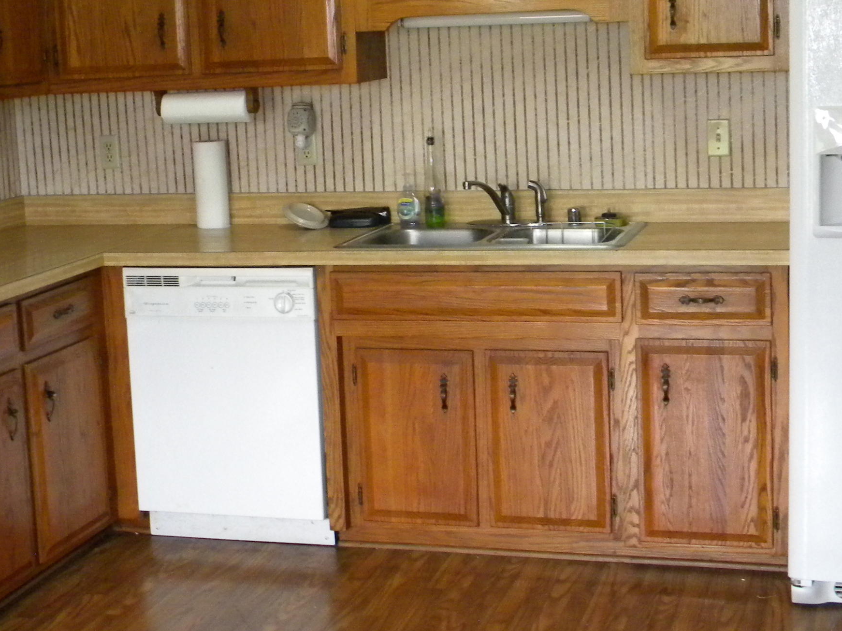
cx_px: 367
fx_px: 1508
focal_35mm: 62
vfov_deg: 23.6
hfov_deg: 31.2
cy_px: 234
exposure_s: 1/60.3
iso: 464
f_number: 3.7
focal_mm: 6.4
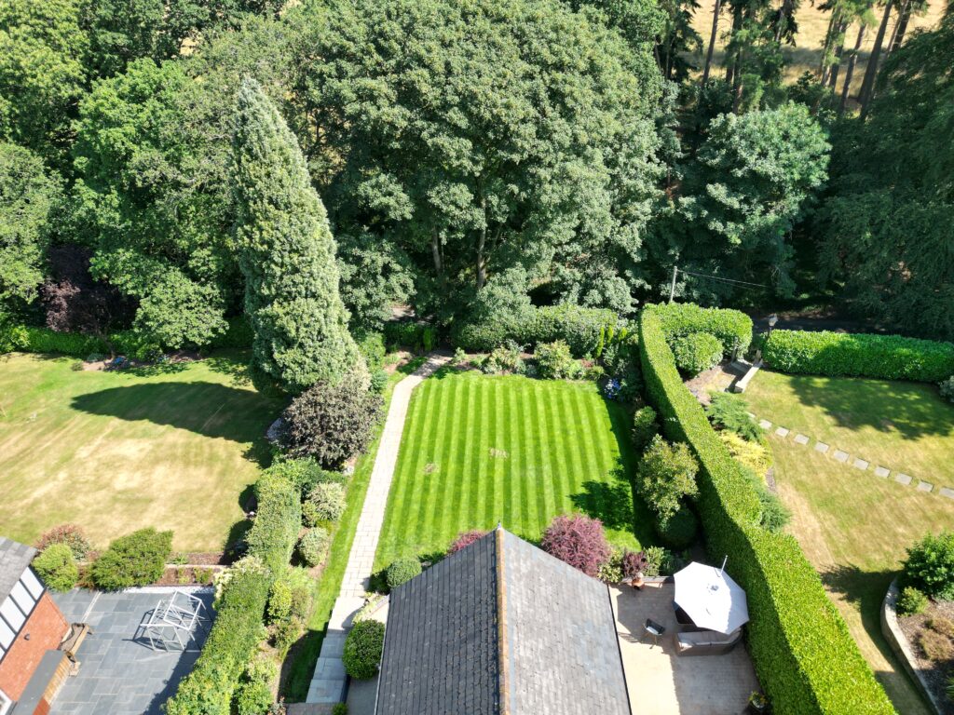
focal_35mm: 24
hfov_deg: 71.6
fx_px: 661
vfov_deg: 56.8
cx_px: 477
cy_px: 358
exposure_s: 1/1000
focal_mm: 6.72
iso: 100
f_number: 1.7
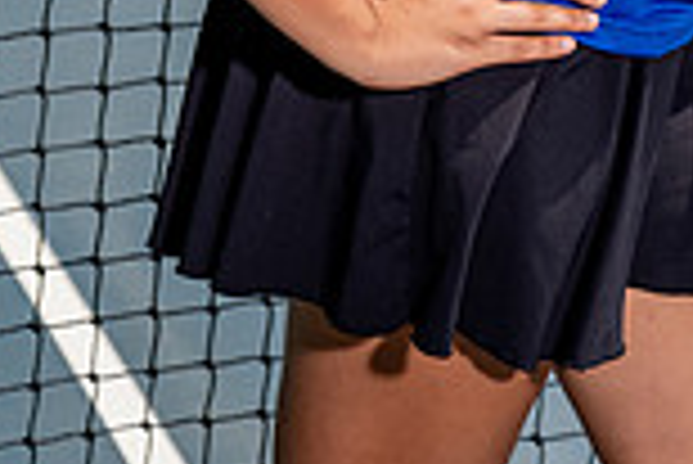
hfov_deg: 13.2
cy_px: -541
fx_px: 2987
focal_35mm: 155
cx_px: 364
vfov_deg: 8.3
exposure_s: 1/1600
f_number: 4
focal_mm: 53
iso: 100
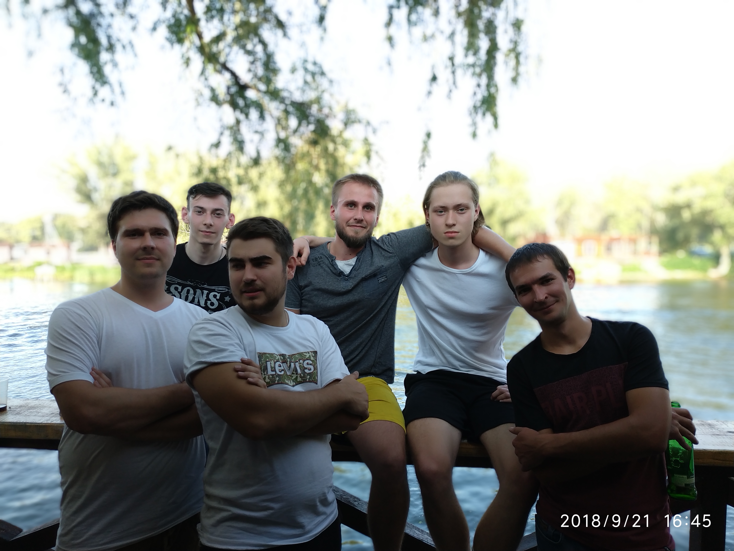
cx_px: 367
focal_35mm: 24
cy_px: 276
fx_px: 509
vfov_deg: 56.8
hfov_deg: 71.6
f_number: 1.9
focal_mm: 3.94
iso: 100
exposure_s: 1/149
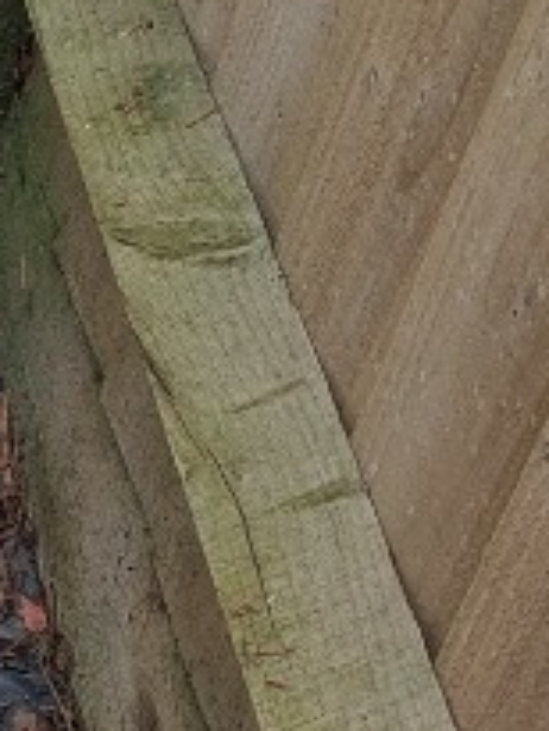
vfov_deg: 13.2
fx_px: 3084
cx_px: -1018
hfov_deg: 8.7
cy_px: -139
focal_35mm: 146
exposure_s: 1/177
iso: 25
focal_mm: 5.23
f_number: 1.8
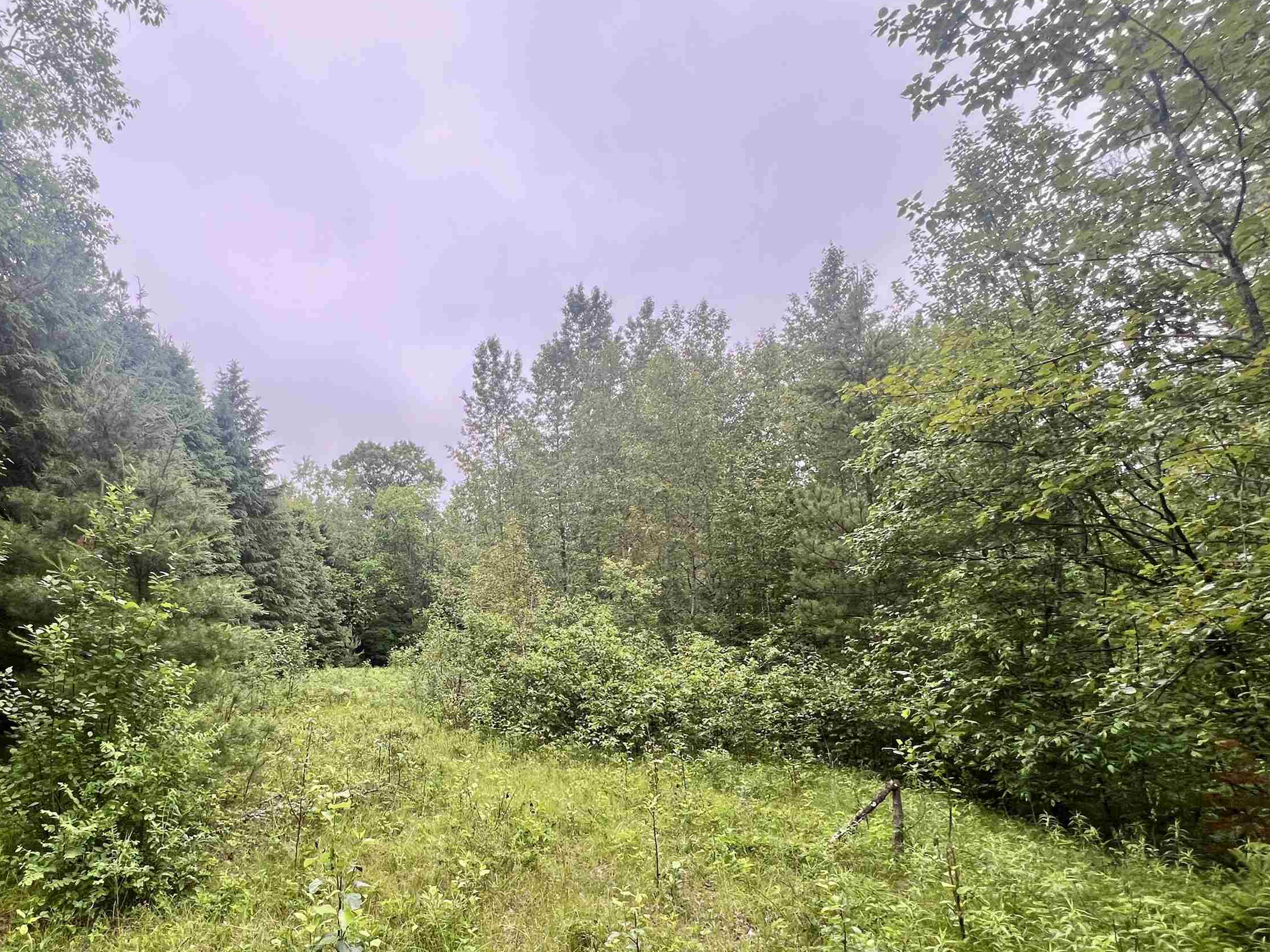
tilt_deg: +3.5
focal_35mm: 18
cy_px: 606
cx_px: 425
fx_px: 660
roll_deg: +0.8
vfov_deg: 70.2
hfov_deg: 84.7
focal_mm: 1.57
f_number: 1.8
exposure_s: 1/99
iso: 64
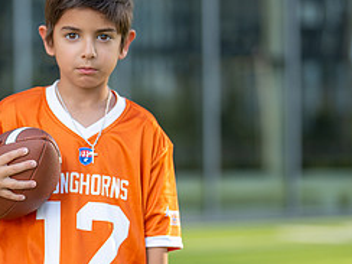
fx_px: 1424
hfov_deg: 14.0
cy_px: 178
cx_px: 93
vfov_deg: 10.6
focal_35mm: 140
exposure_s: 1/2500
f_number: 1.2
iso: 100
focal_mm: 50
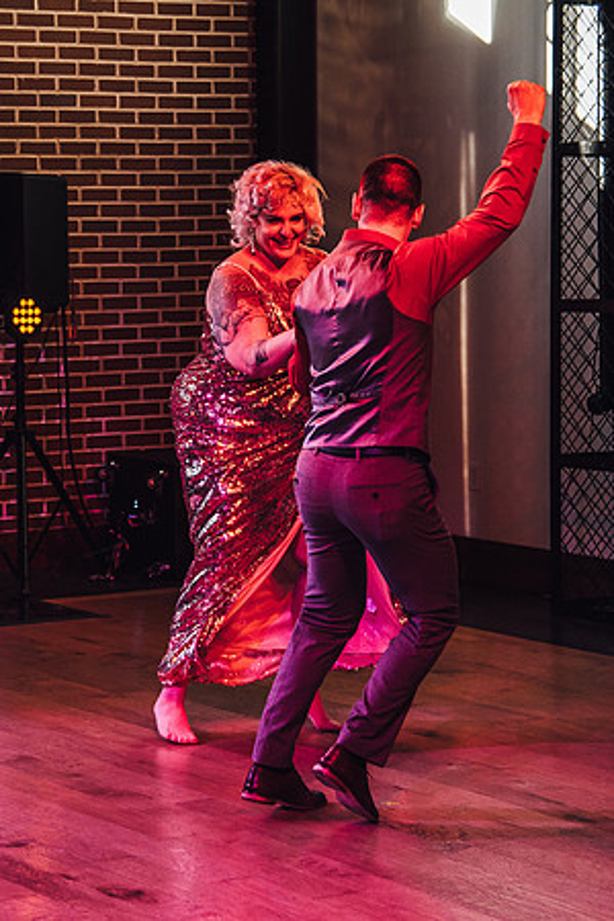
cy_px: 393
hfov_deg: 12.3
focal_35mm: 111
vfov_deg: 18.3
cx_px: 209
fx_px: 2852
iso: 2000
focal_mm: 62
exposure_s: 1/500
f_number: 4
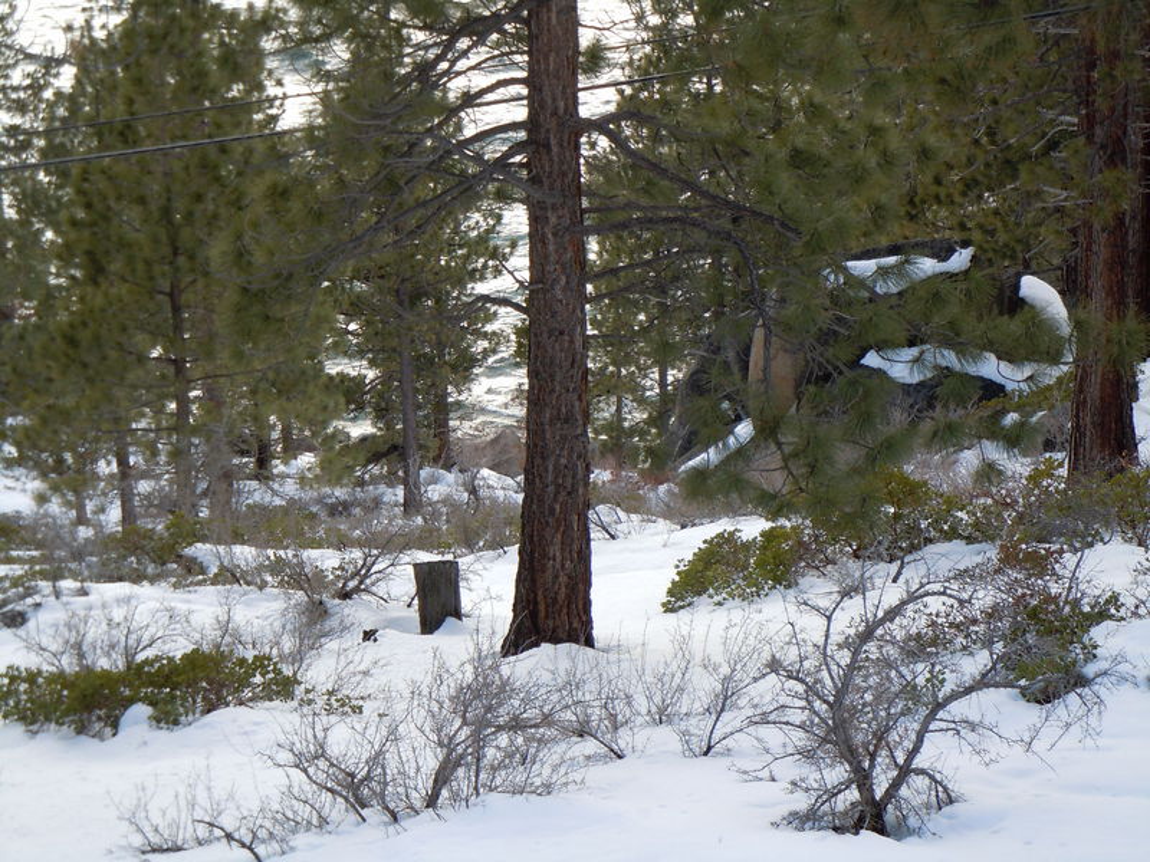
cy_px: 431
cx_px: 575
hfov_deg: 17.0
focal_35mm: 116
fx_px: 3854
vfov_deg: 12.8
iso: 100
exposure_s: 1/125
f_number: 4.6
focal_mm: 20.9
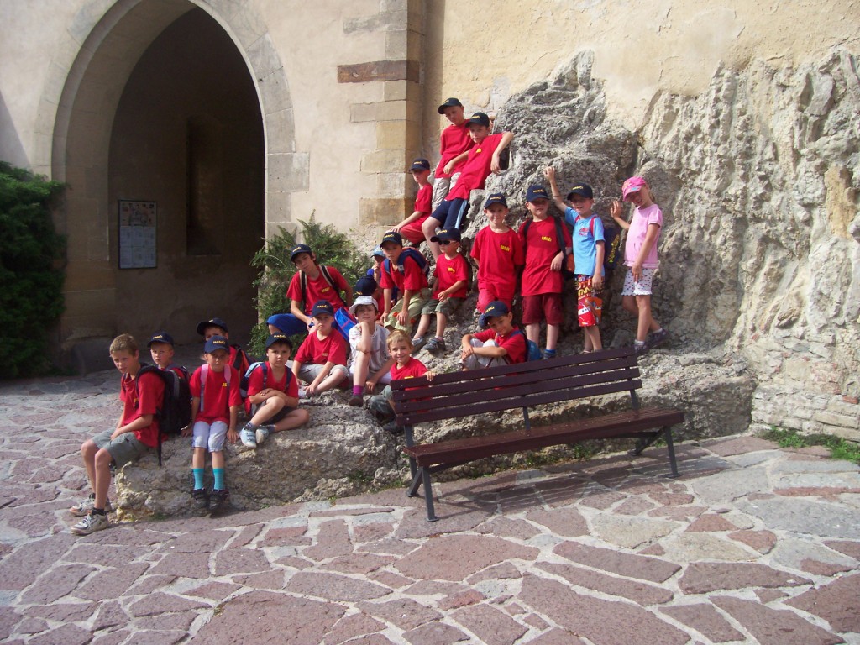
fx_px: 845
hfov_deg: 54.0
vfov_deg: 41.8
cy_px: 322
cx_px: 430
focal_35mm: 34
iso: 80
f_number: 2.7
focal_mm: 5.6
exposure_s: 1/526
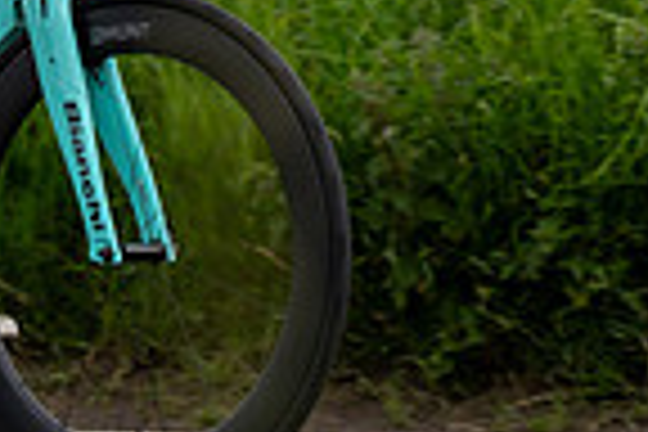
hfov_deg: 5.3
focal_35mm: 388
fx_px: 6983
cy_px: -385
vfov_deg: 3.5
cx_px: 104
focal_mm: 96
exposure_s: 1/800
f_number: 3.2
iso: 500
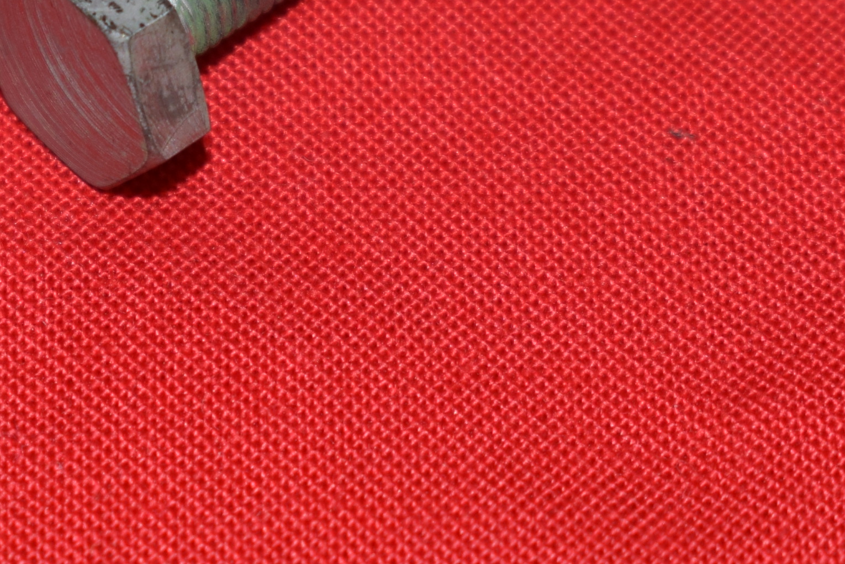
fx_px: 5693
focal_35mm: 242
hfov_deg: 8.5
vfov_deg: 5.7
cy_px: 90
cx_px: 181
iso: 160
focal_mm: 55
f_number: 5.6
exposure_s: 1/25
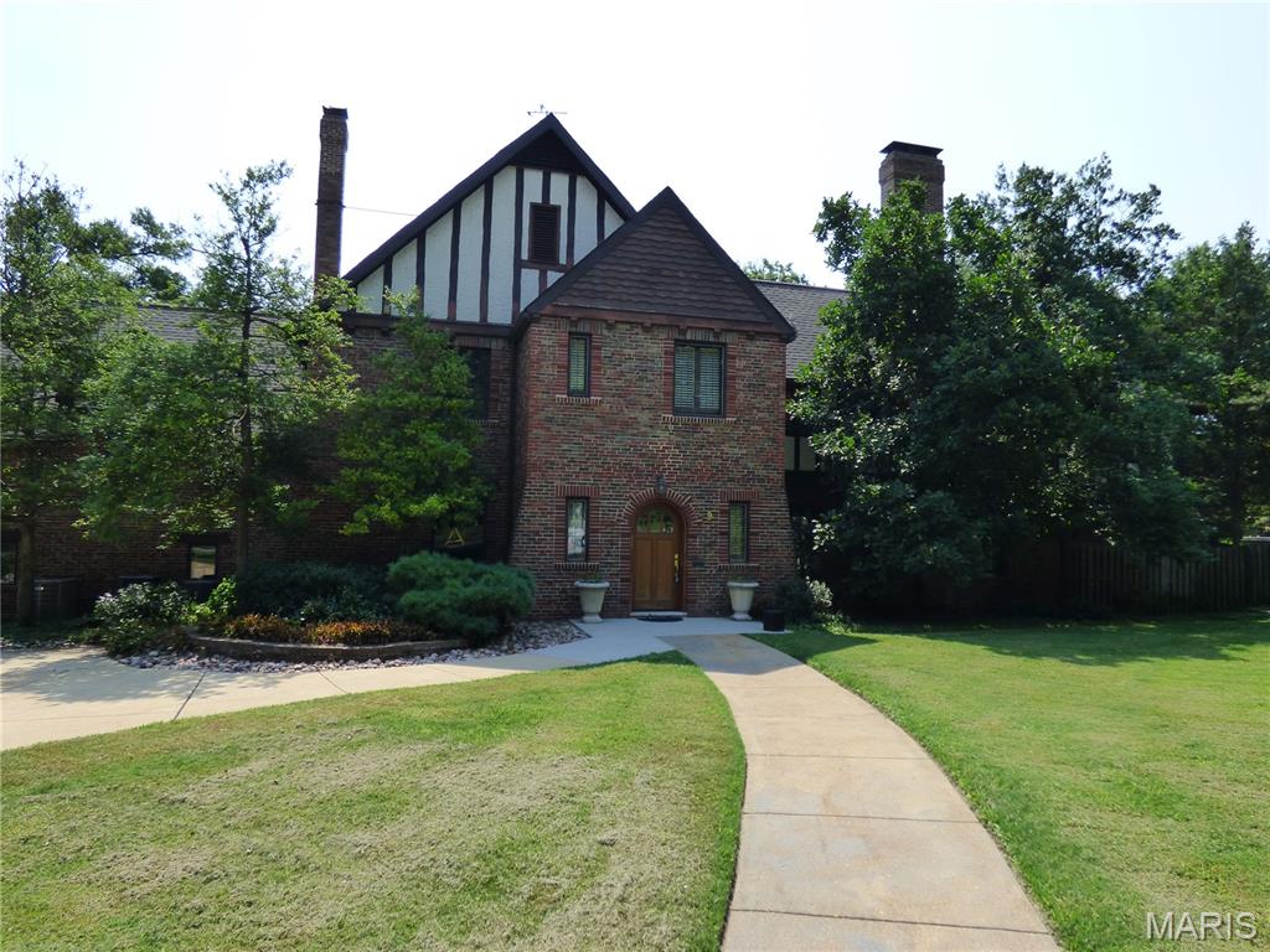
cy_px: 476
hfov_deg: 73.9
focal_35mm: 23
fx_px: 844
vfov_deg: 58.9
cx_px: 635
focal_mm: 3.99
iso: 200
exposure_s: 1/1300
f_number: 2.9
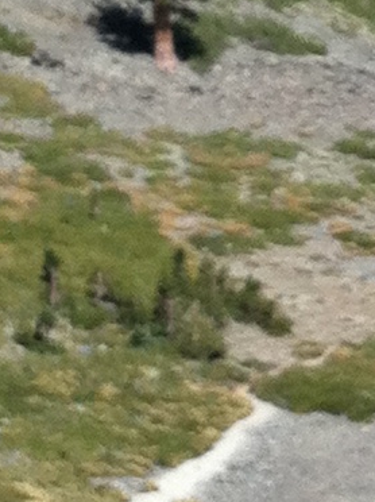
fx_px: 3533
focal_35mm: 244
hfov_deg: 6.0
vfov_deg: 8.1
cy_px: 178
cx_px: 645
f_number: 2.8
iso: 80
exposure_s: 1/1200
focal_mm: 3.85
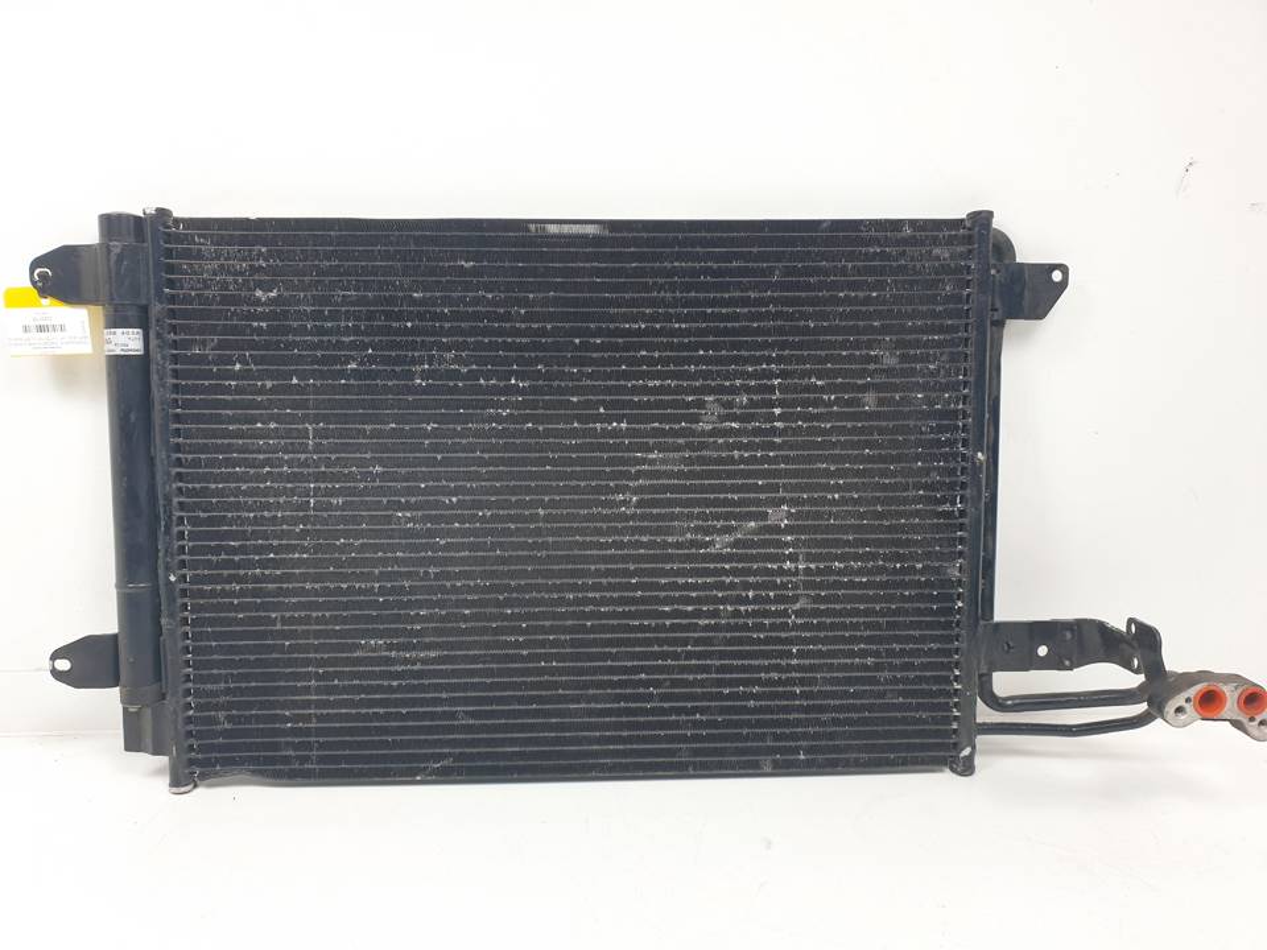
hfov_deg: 67.3
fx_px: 952
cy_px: 475
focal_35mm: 26
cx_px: 634
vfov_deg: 53.1
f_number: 2.4
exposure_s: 1/166
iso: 50
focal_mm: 4.3
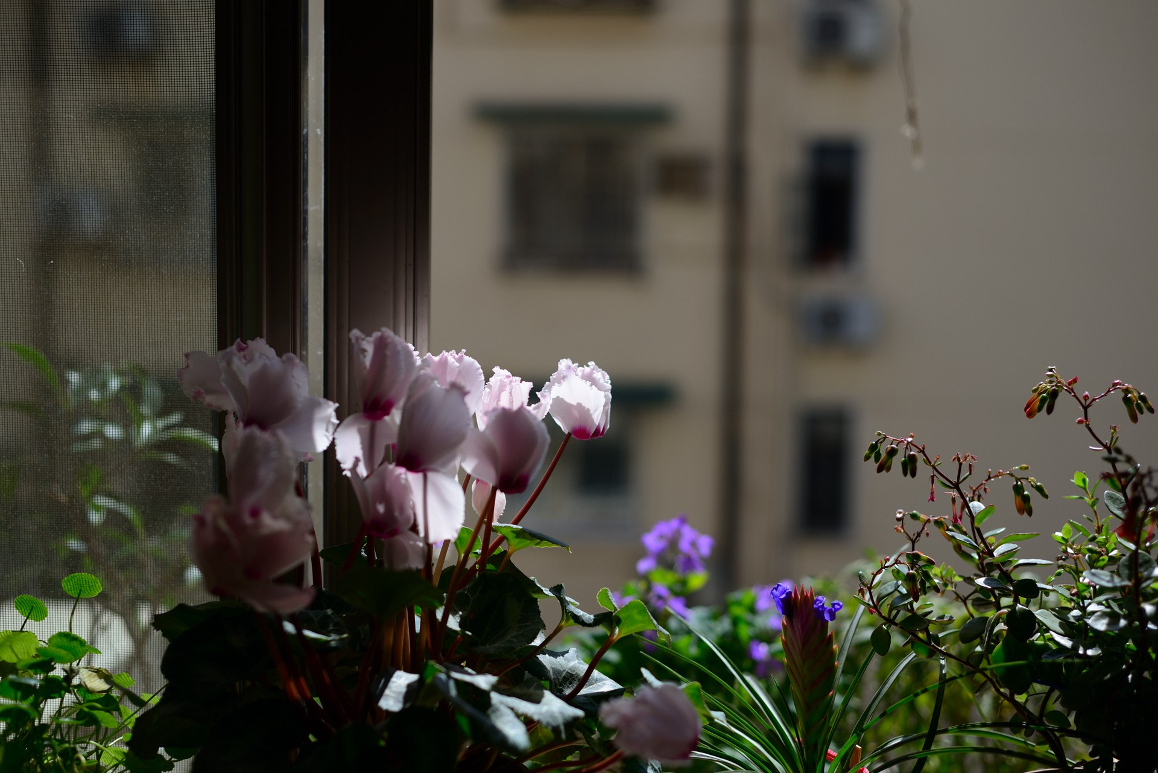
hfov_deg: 39.6
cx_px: 579
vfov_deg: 27.0
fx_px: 1609
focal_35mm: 50
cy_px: 386
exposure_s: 1/2000
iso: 100
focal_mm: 50
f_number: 2.8
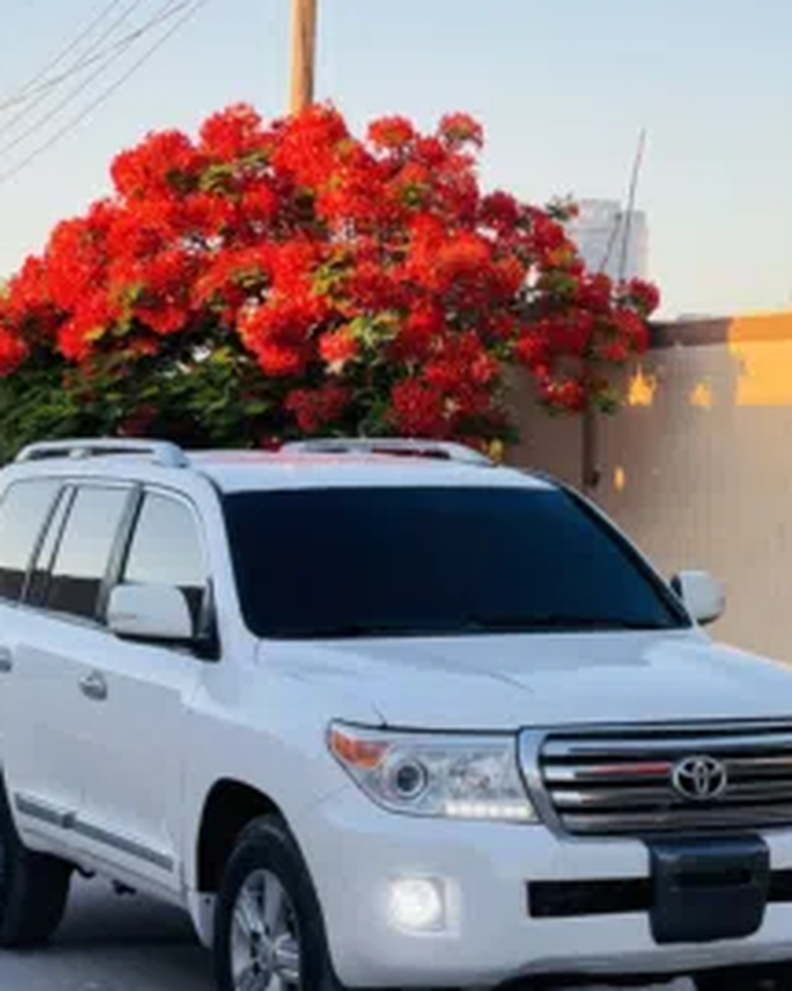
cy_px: 612
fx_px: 2726
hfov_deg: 16.5
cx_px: 394
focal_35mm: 93
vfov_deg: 20.6
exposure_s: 1/121
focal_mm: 7.5
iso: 32
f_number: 2.2
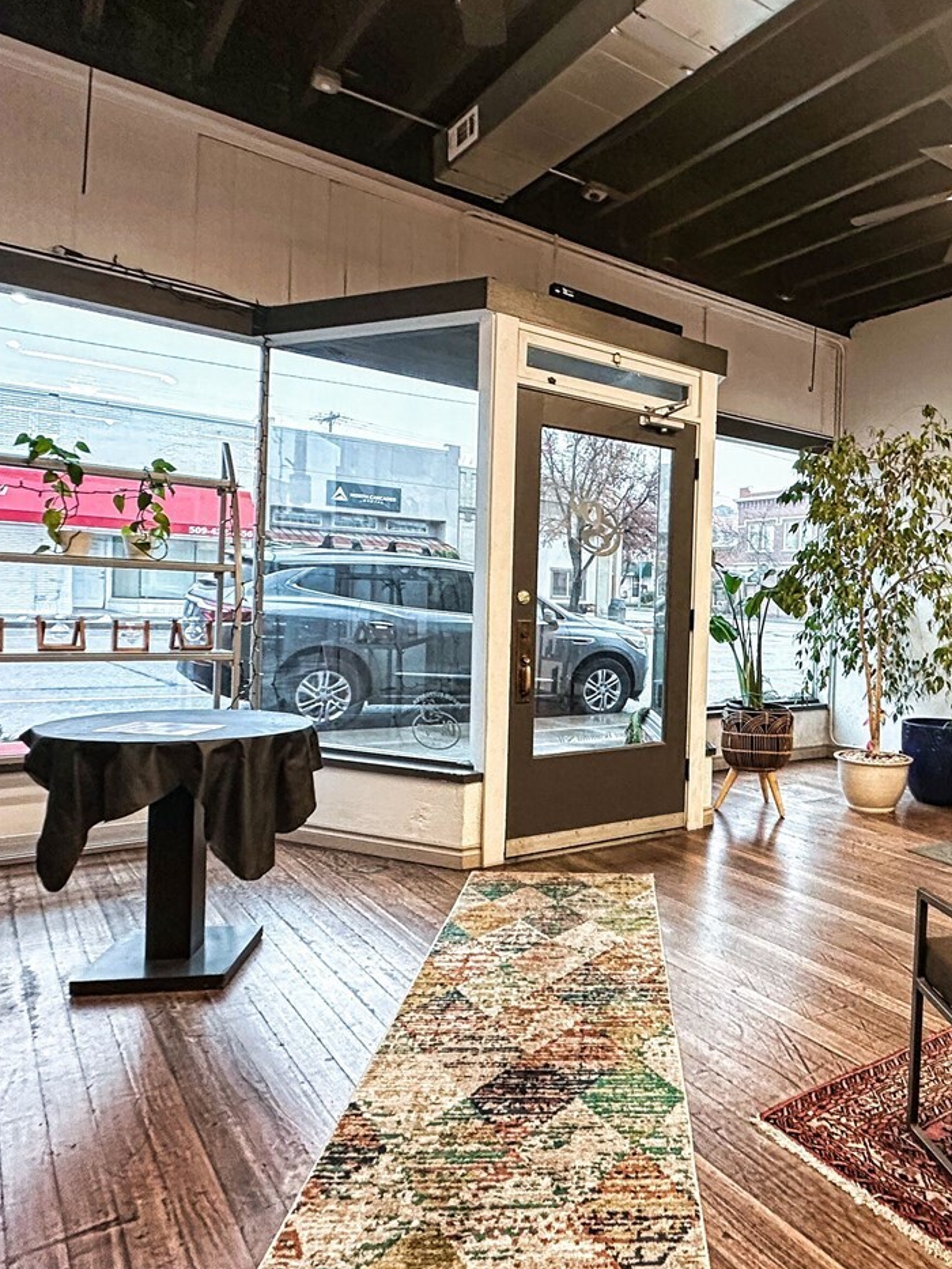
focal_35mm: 24
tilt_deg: -0.7
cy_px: 627
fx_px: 880
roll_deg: -2.0
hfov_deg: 54.5
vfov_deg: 71.6
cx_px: 700
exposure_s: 1/60
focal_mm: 2.2
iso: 200
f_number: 2.2
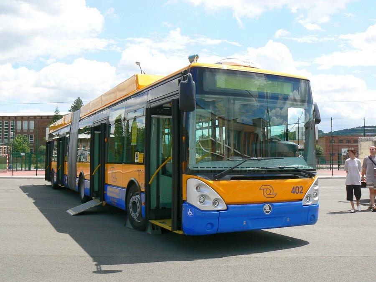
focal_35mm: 38
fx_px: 413
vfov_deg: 37.7
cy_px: 141
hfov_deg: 49.0
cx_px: 188
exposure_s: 1/800
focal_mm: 6.3
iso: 100
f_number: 4
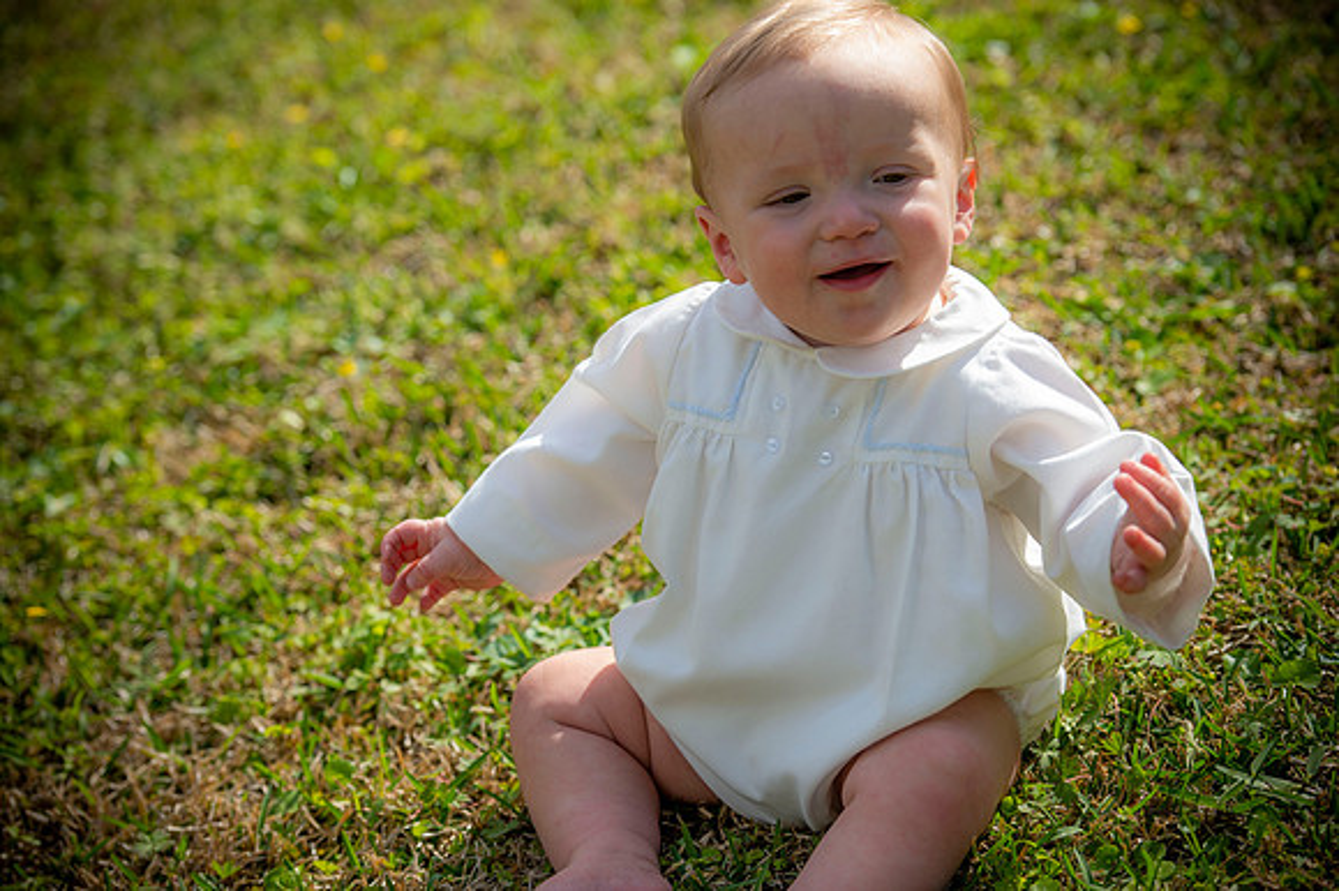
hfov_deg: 17.7
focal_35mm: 116
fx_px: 4312
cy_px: 446
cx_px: 670
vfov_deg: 11.8
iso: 50
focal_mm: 116
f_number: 4.5
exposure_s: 1/400
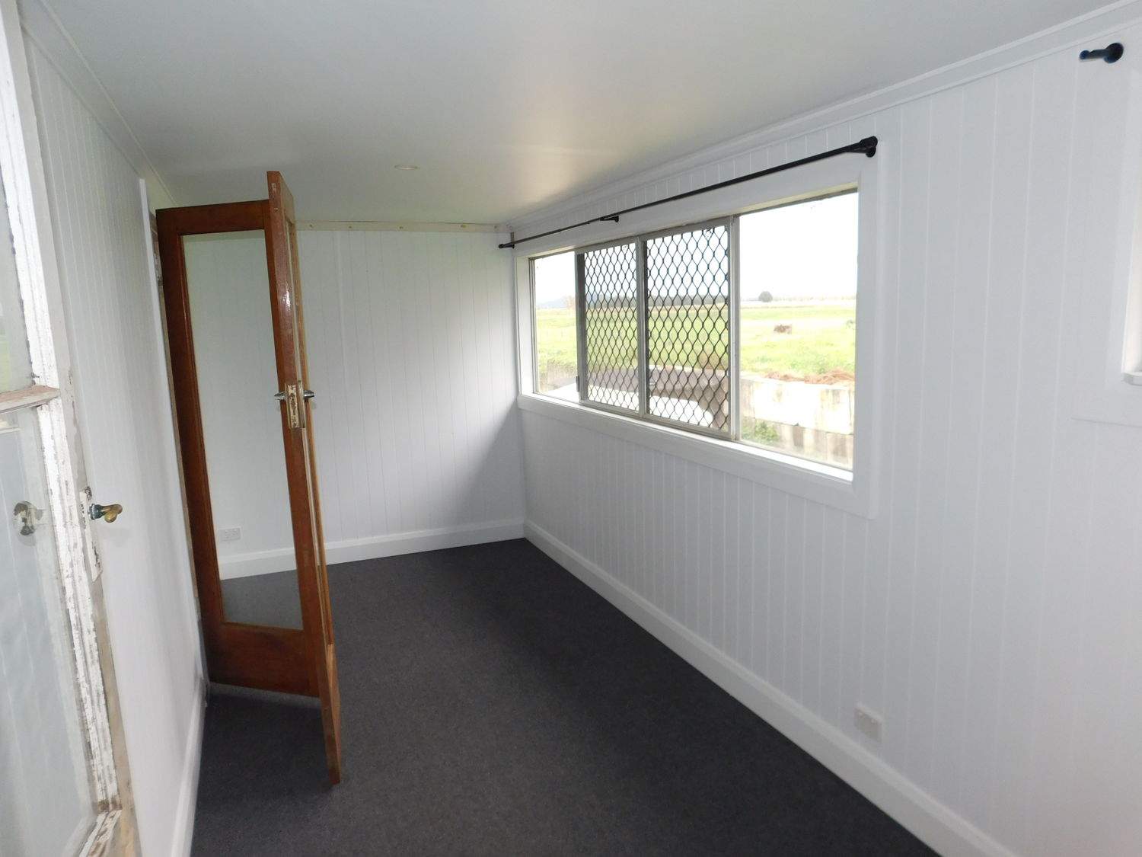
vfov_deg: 58.9
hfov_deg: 73.9
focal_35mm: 23
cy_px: 428
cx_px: 571
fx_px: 759
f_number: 3
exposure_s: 1/30
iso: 160
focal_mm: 4
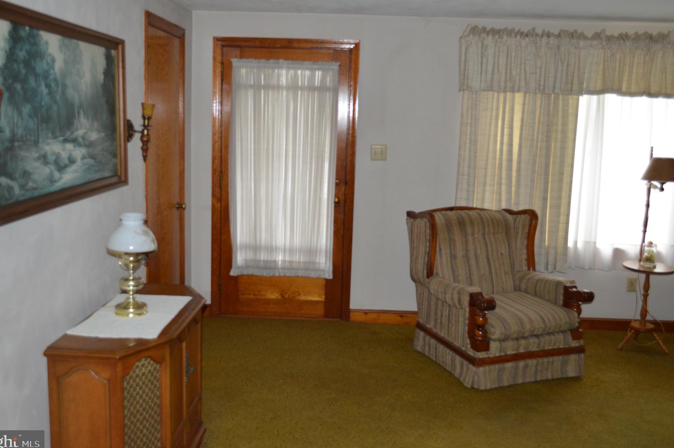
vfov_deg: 35.0
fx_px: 711
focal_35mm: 38
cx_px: 323
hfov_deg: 50.7
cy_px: 219
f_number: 4
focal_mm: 24
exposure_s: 1/60
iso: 800
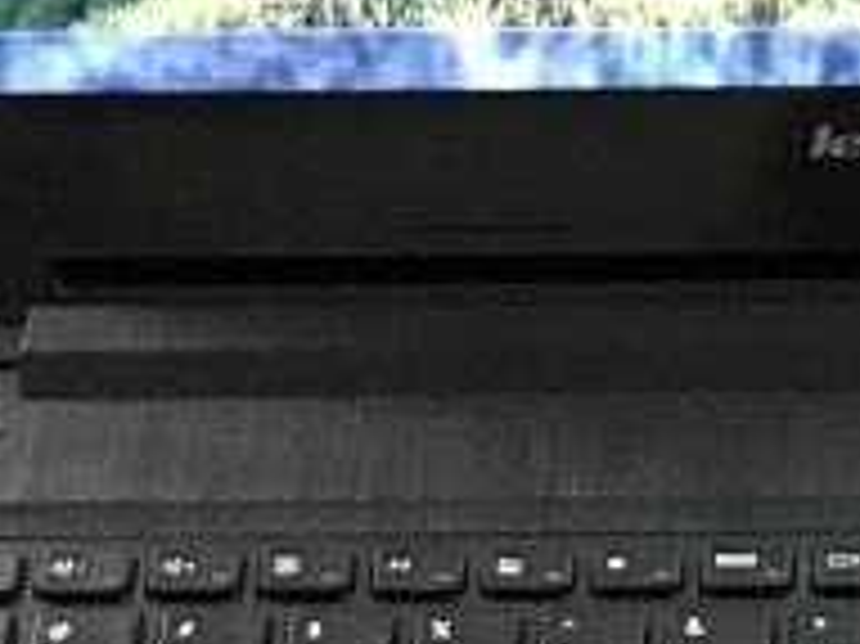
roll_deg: +1.9
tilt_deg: -44.1
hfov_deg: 12.9
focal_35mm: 150
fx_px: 3724
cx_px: 932
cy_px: 351
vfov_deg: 9.9
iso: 100
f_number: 1.8
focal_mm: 3.99
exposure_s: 1/13
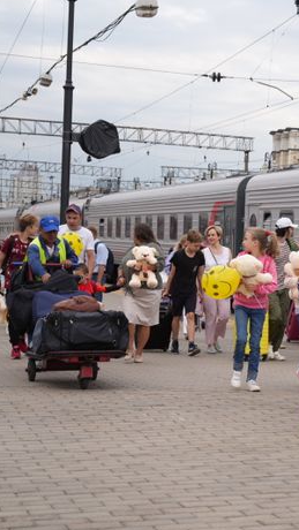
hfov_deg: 16.1
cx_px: 324
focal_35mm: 73
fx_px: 1028
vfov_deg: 29.0
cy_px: 267
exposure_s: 1/200
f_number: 5.6
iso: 100
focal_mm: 46
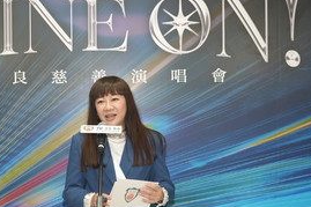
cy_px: 109
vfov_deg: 18.2
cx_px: 97
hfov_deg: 26.8
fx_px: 647
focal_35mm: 75
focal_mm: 42
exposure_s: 1/200
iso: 2000
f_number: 5.6
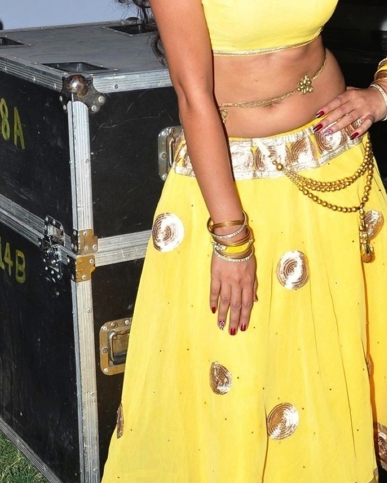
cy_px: 141
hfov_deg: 17.0
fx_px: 1288
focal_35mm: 90
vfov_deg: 21.1
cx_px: 274
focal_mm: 34
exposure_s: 1/125
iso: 500
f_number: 10
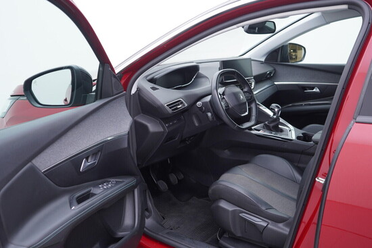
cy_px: 124
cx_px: 186
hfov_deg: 53.1
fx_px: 372
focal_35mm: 36
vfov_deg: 36.9
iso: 125
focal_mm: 24
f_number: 2.8
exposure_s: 1/40
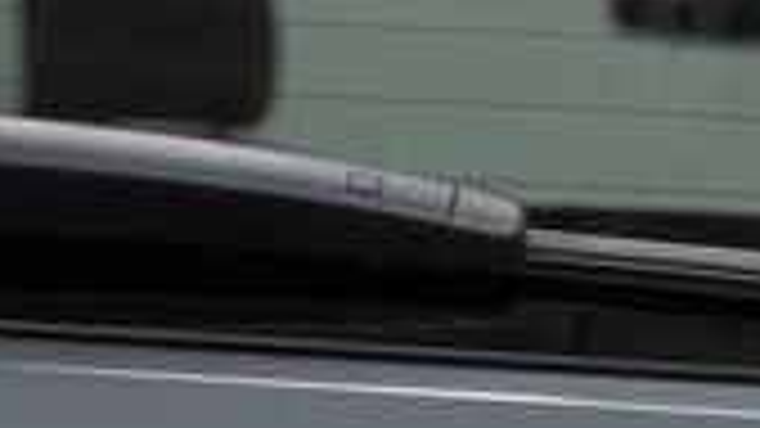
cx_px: -193
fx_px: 3365
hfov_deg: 12.5
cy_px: 737
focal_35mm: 167
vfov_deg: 7.1
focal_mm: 28
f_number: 3.2
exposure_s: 1/40
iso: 200
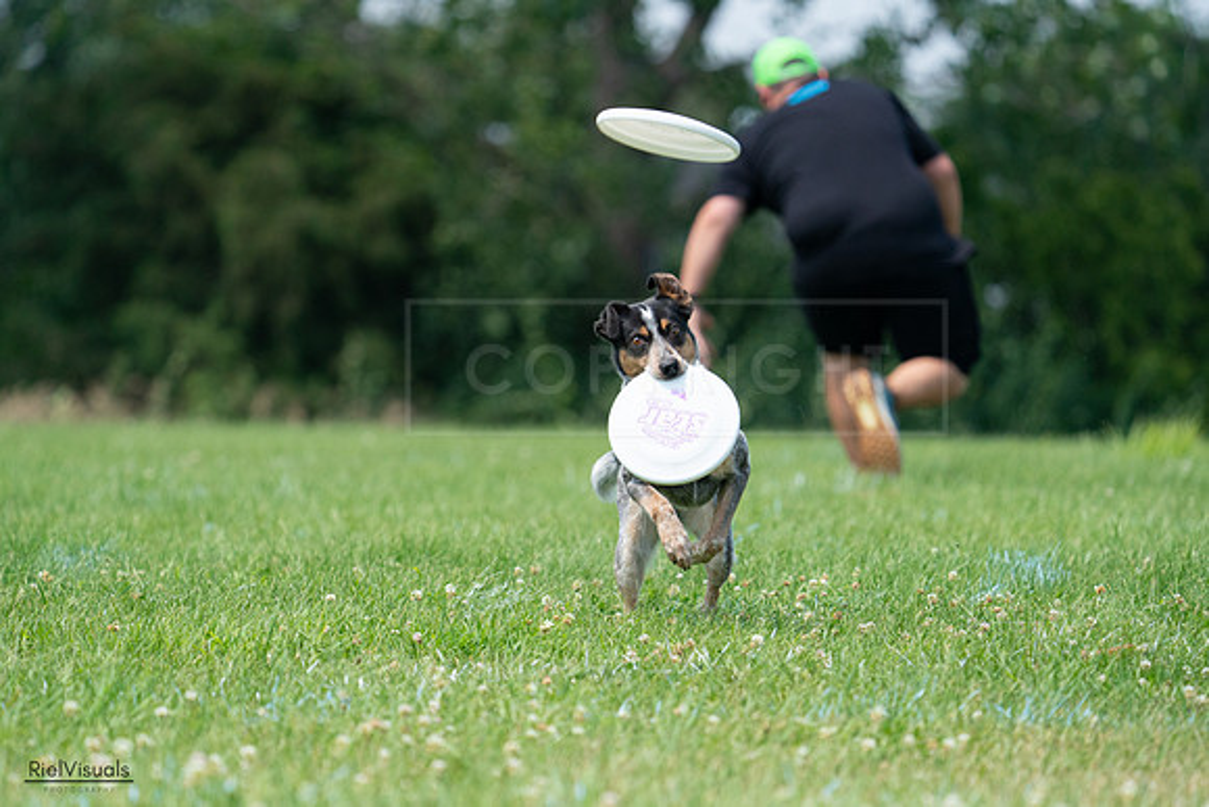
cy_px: 404
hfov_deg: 5.9
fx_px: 11756
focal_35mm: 350
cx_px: 604
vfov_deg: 3.9
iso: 1600
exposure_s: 1/4000
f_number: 6.3
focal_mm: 350
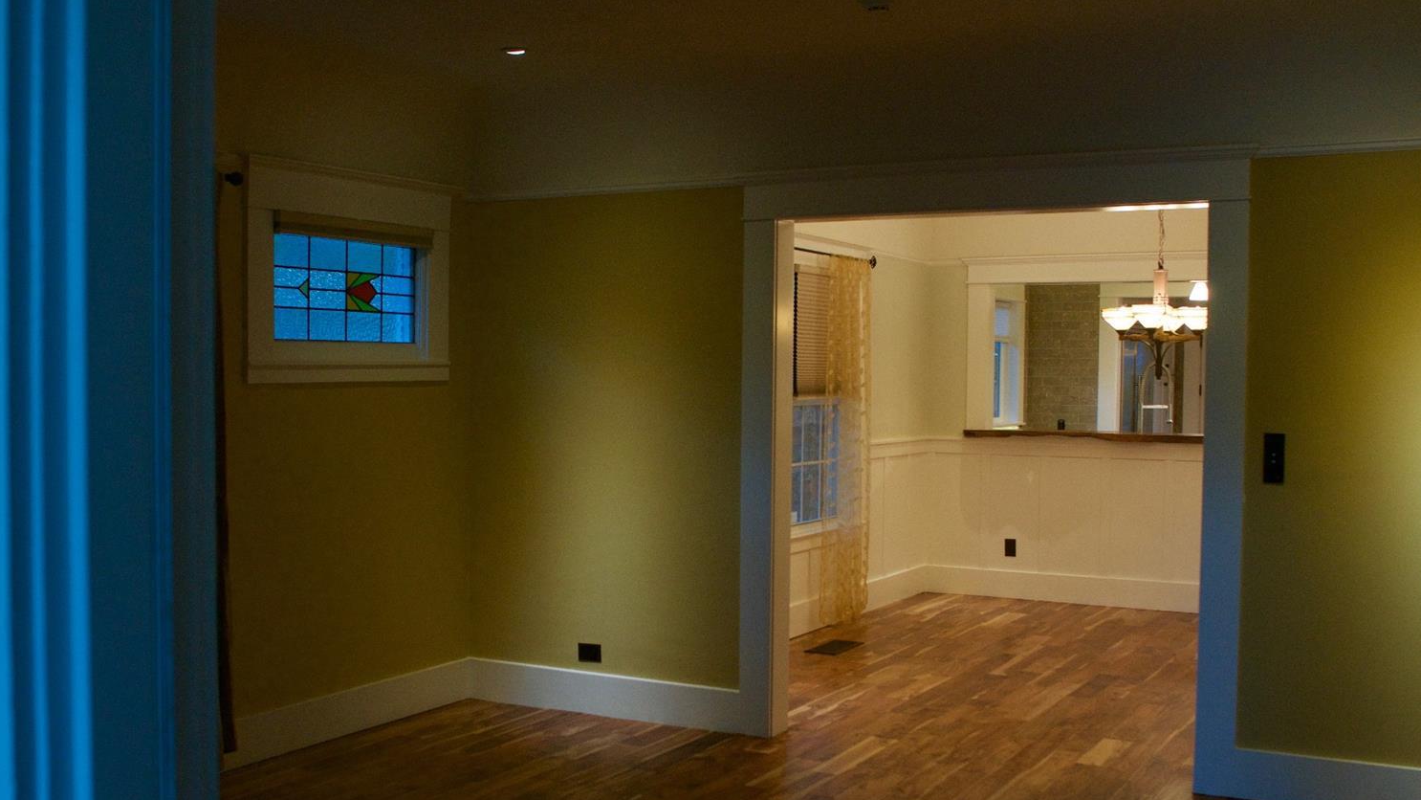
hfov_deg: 52.8
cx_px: 708
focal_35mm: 38
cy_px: 444
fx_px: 1432
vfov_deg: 31.2
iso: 800
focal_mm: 24
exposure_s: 1/60
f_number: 4
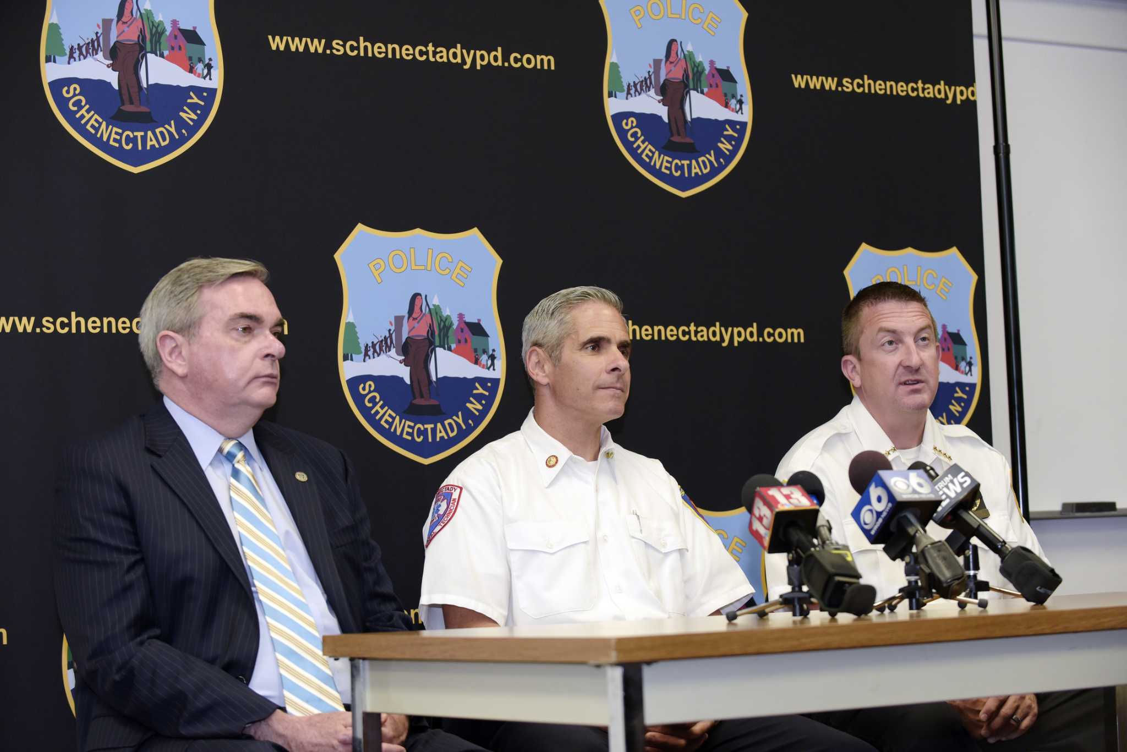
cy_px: 376
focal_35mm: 82
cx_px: 564
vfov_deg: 16.7
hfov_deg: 24.8
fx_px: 2568
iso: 1000
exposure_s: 1/200
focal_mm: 82
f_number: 4
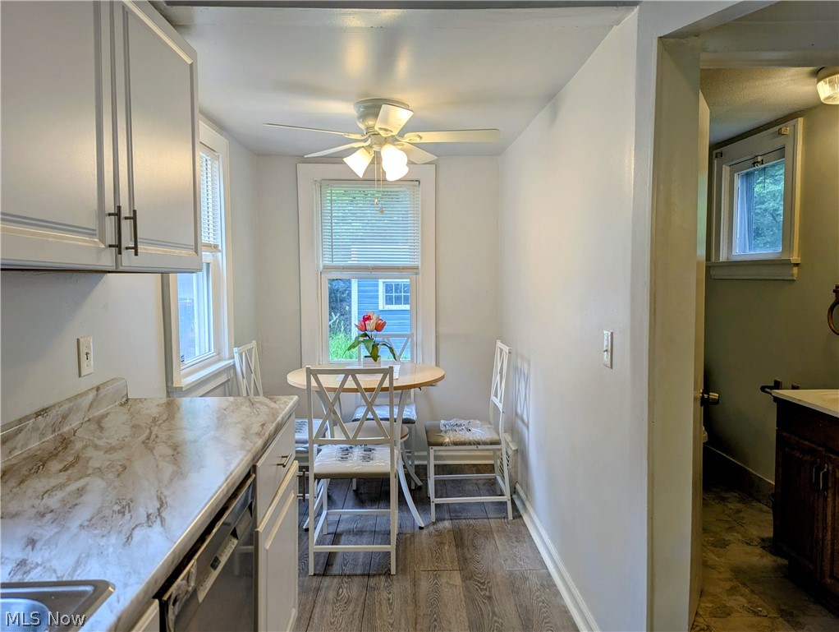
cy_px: 316
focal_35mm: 24
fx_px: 582
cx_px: 420
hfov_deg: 71.5
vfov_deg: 56.9
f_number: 1.85
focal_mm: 6.81
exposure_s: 1/156
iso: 47
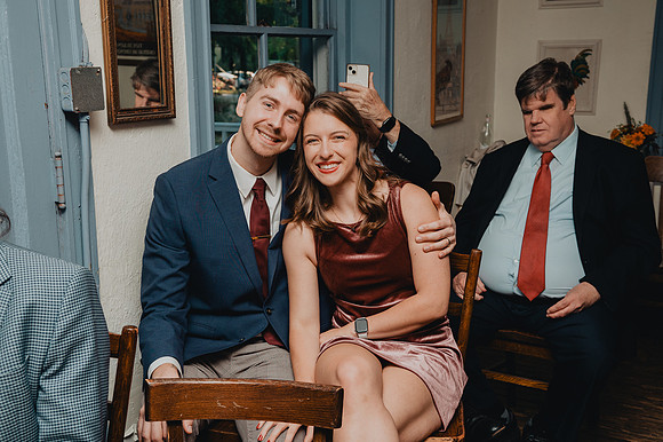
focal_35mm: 47
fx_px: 871
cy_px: 221
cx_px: 332
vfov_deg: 28.4
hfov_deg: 41.7
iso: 1000
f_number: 6.3
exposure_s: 1/200
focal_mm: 46
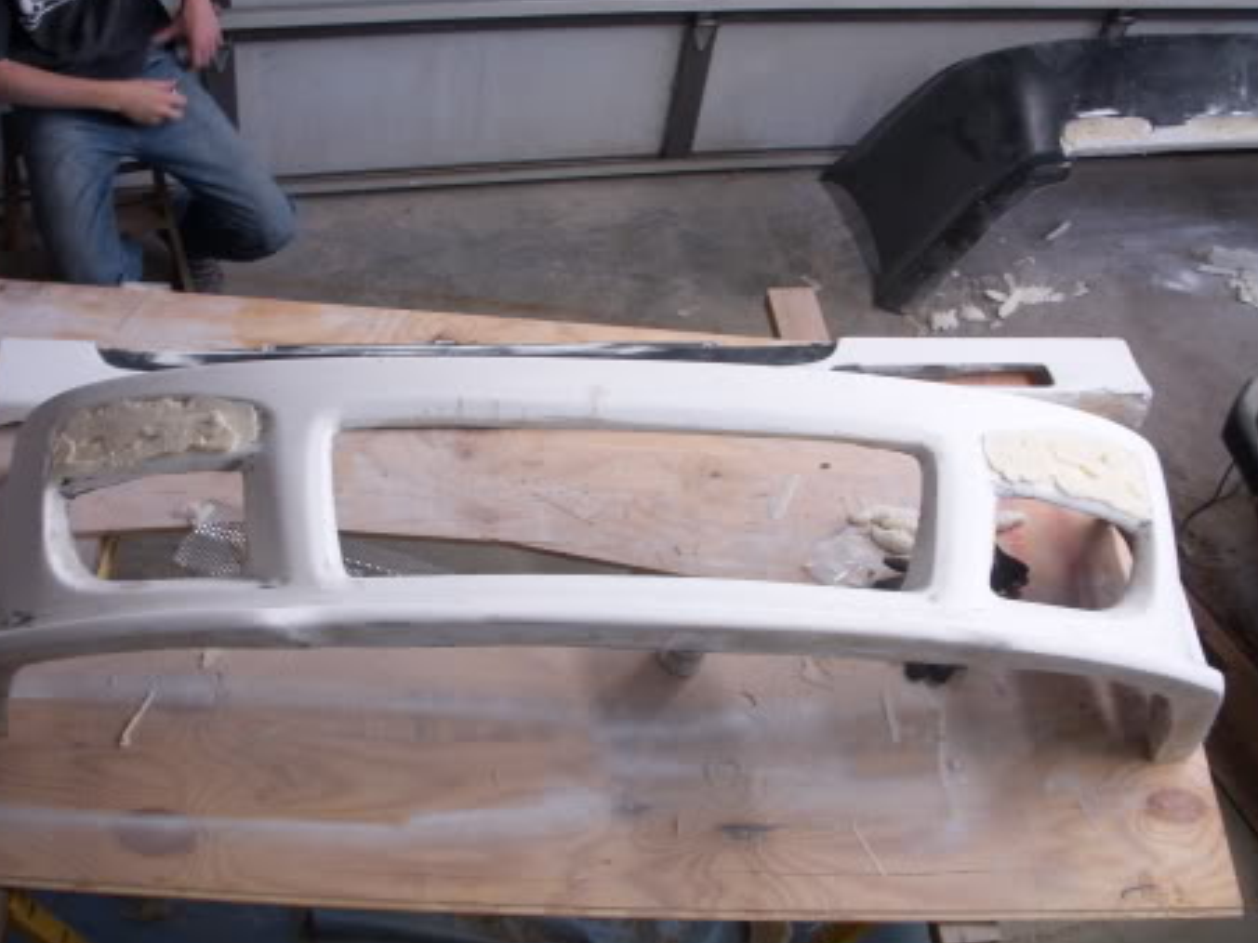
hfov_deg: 45.8
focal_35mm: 41
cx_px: 597
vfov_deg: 35.1
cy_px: 448
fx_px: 1490
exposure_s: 1/25
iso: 200
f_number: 3.3
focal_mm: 6.3
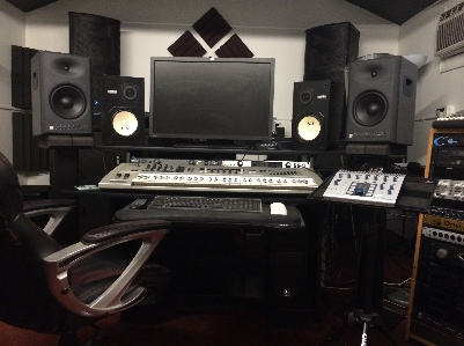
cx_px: 232
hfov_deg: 60.1
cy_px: 173
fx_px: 401
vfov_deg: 46.6
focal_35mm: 30
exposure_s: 1/15
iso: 320
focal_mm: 4.12
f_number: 2.2
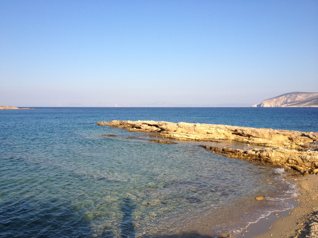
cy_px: 119
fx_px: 322
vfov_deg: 40.7
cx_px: 159
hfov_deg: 52.6
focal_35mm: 35
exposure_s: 1/1346
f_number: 2.4
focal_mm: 4.28
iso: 50
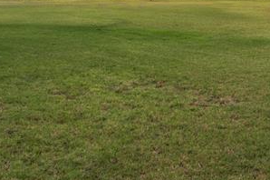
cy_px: -31
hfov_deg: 25.8
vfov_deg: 22.8
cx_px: 415
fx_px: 412
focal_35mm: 55
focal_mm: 16
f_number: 8
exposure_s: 1/6
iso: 200
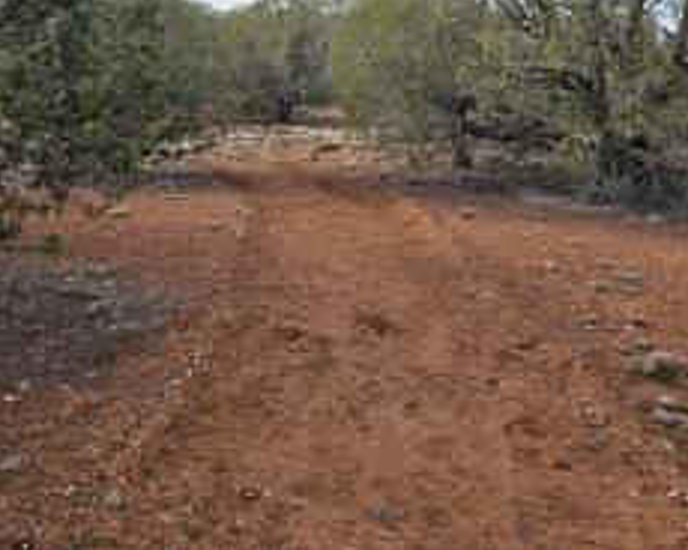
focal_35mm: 39
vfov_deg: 36.9
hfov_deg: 46.8
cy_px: 108
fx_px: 794
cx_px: 332
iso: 10
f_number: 1.7
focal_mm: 6.3
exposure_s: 1/395
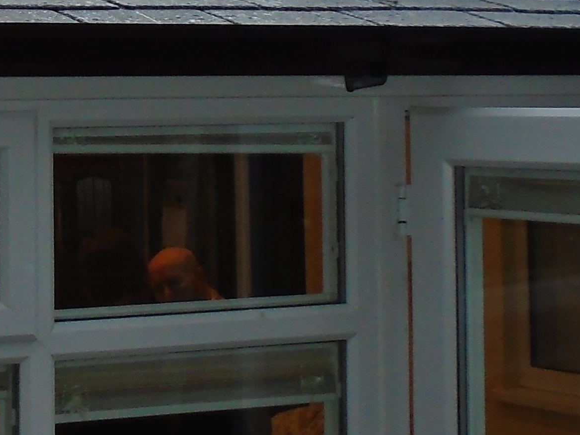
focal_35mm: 115
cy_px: 24
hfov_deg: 16.8
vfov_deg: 12.8
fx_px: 1927
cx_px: 35
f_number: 3.2
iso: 100
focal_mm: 4.6
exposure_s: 1/60
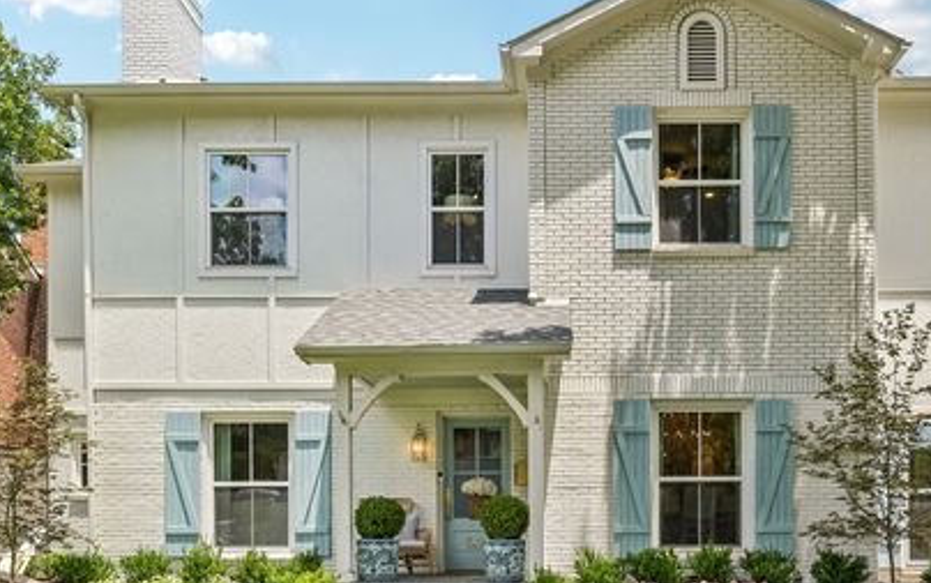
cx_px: 532
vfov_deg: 42.2
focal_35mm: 30
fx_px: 752
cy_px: 342
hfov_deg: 63.2
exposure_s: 1/640
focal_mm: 23.5
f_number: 8
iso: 400
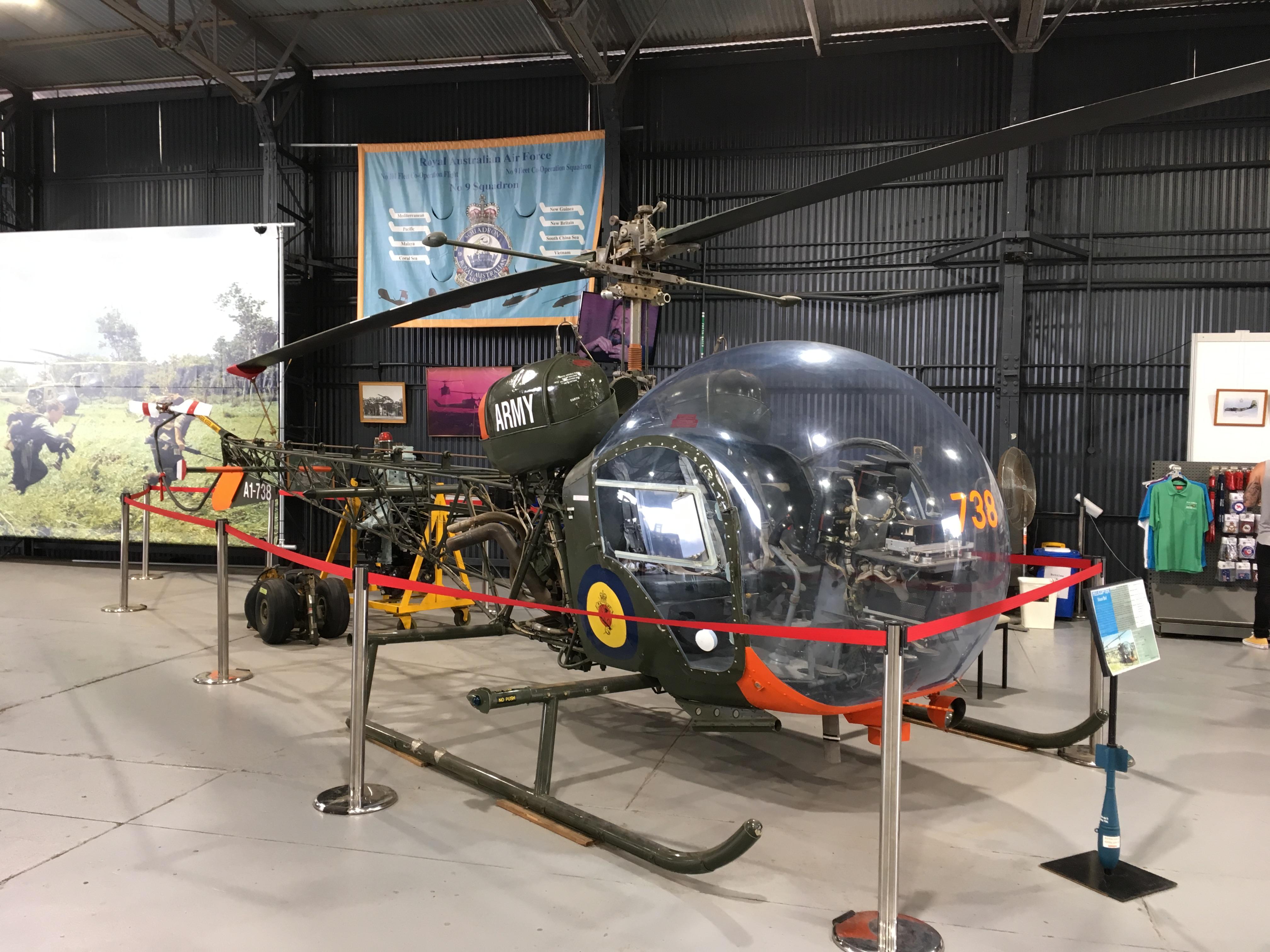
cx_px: 635
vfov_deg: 48.2
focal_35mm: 29
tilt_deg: -1.8
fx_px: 1064
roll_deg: -1.2
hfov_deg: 61.7
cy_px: 476
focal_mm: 4.15
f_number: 2.2
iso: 100
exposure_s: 1/33
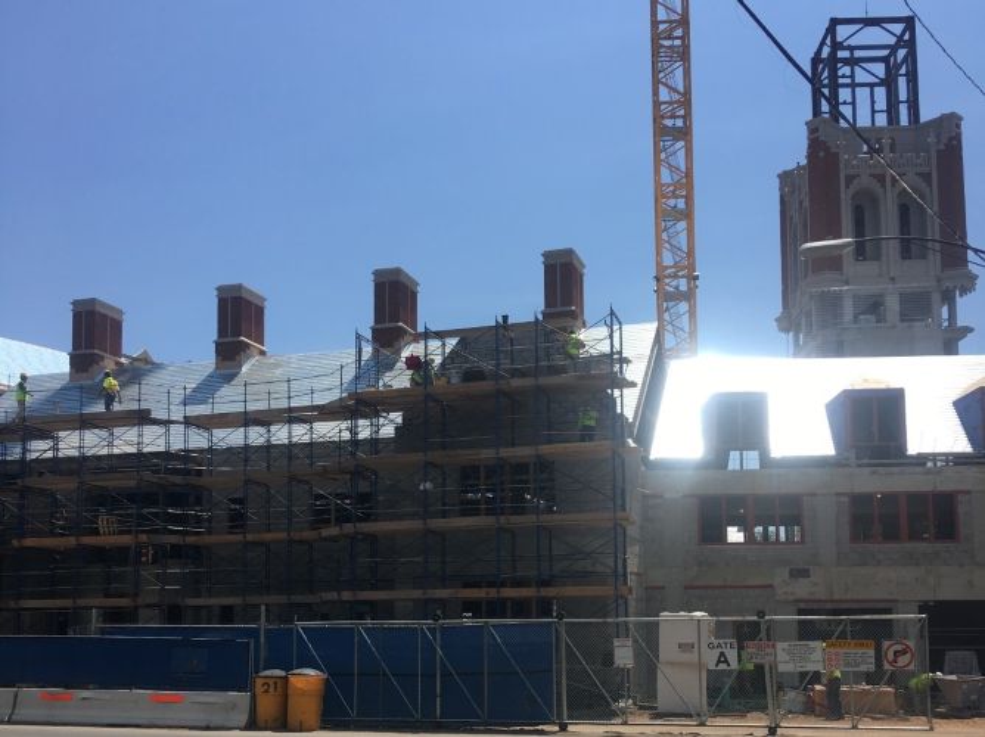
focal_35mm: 29
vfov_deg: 48.2
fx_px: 825
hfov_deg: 61.7
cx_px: 492
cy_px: 368
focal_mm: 4.15
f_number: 2.2
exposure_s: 1/1832
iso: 25
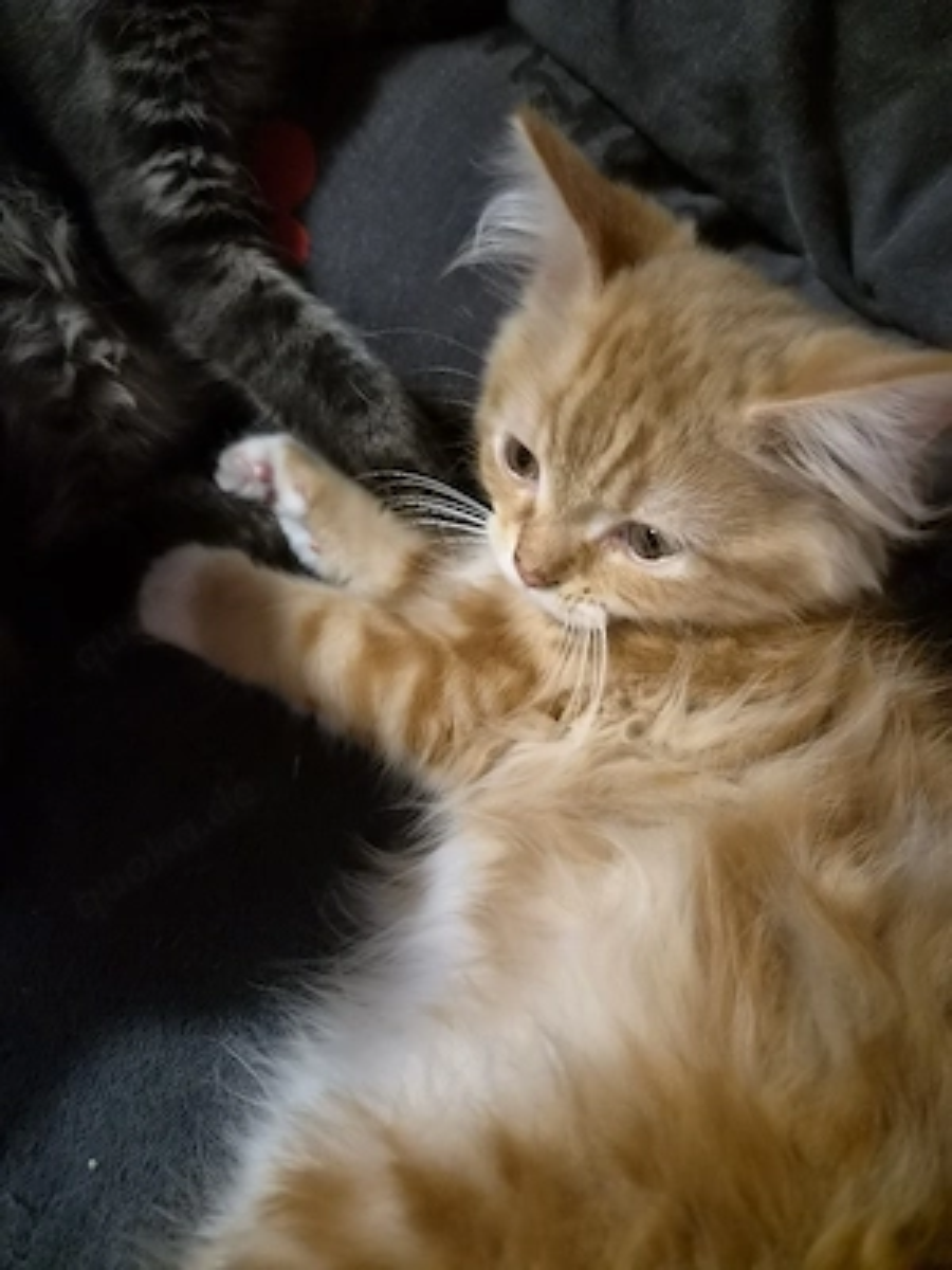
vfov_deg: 73.9
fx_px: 843
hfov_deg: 58.9
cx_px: 476
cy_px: 635
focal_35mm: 23
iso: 2000
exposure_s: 1/100
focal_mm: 5.4
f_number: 1.8
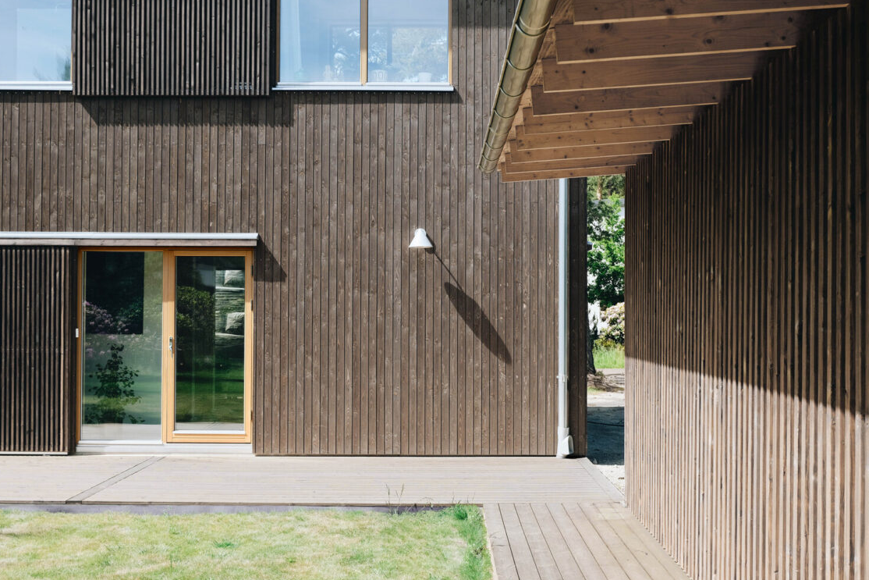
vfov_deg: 30.5
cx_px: 439
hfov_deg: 44.5
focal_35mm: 44
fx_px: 1062
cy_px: 286
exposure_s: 1/450
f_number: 5.6
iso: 320
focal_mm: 28.8
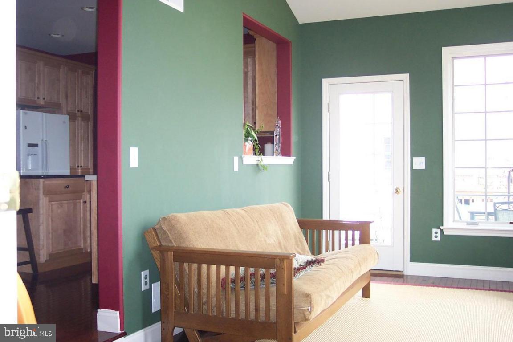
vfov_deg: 35.1
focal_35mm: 38
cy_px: 171
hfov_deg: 50.7
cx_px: 256
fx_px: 541
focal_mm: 8
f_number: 2.8
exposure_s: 1/60
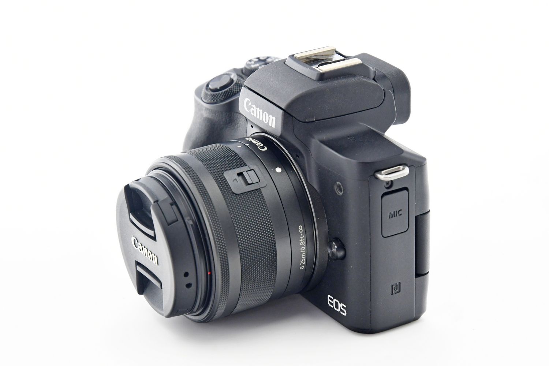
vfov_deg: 14.1
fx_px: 1479
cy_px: 183
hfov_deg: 21.0
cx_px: 274
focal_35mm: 97
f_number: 8
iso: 1250
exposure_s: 1/100
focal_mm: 65
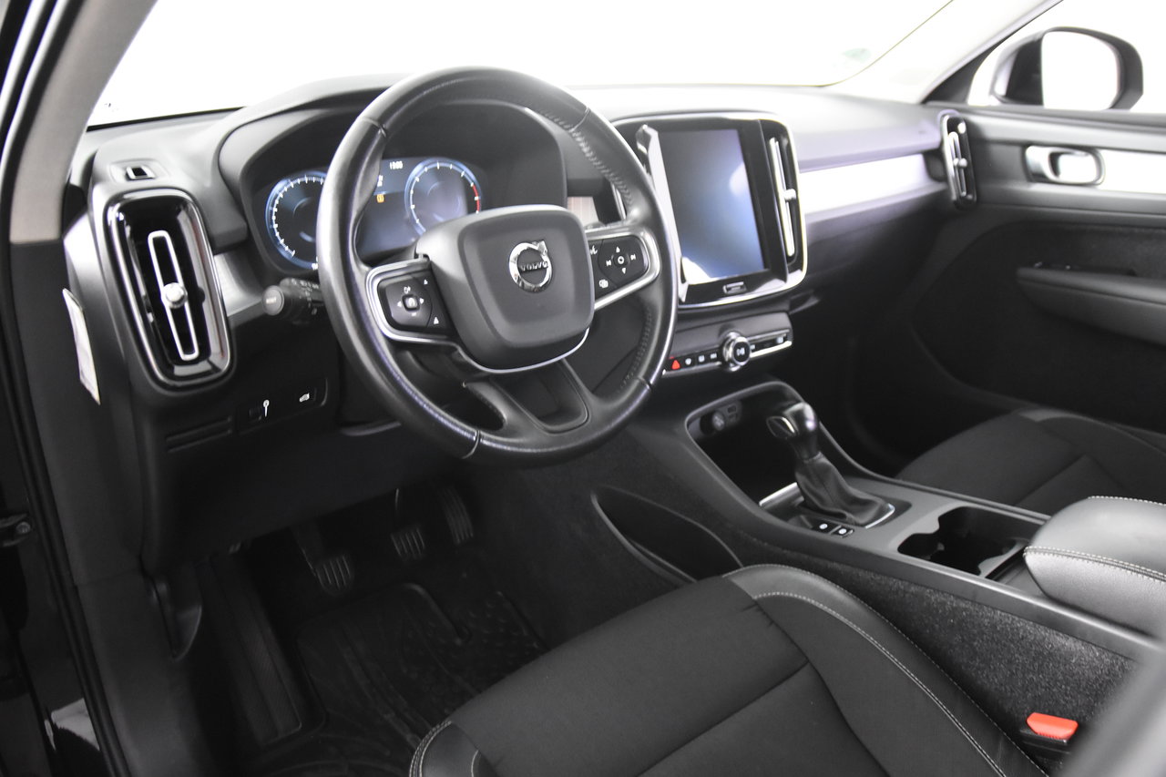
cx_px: 583
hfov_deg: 70.4
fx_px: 826
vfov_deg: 50.4
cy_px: 388
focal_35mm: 26
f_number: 2.8
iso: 3200
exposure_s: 1/25
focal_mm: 17
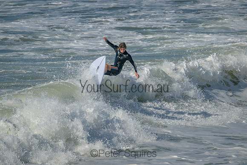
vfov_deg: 1.7
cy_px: 82
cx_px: 124
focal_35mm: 800
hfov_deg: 2.6
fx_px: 5490
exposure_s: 1/2000
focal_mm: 800
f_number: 11
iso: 450
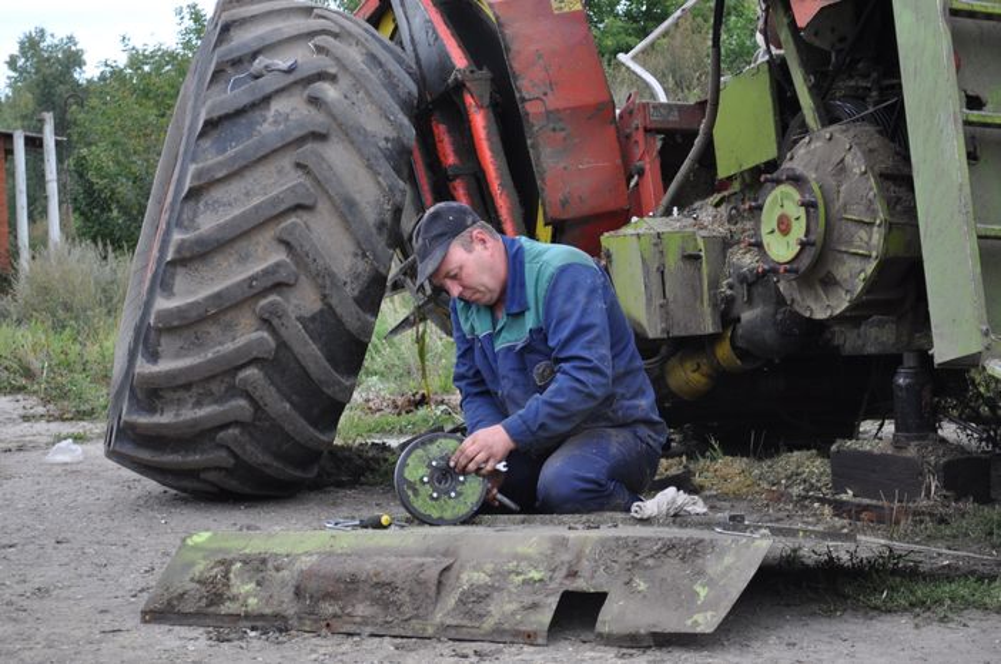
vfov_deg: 18.9
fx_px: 1999
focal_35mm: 72
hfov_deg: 28.1
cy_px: 332
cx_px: 500
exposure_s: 1/125
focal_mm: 48
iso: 200
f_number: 5.6
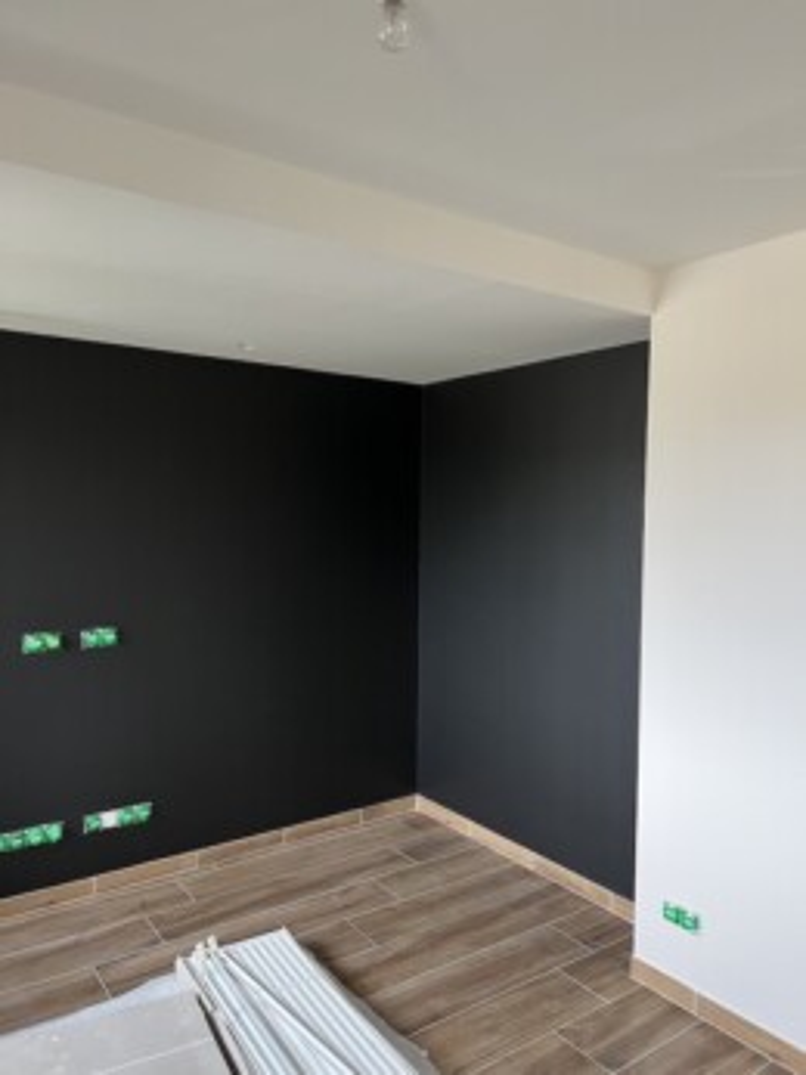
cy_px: 538
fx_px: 808
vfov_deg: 67.3
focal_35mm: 26
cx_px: 403
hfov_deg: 53.0
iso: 100
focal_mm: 5.7
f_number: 1.5
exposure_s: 1/50
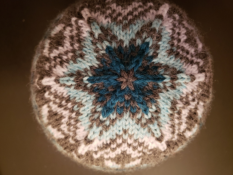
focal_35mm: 26
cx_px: 116
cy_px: 88
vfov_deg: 53.1
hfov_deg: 67.3
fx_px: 175
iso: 250
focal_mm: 4.3
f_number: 1.5
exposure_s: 1/24
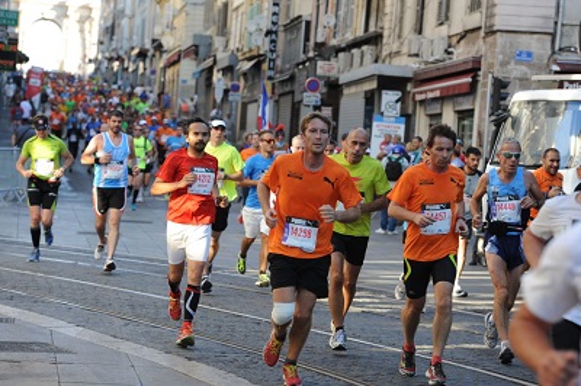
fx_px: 2096
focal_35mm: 130
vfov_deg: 10.5
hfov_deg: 15.8
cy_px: 193
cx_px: 290
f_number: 5.6
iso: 800
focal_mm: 130
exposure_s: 1/500
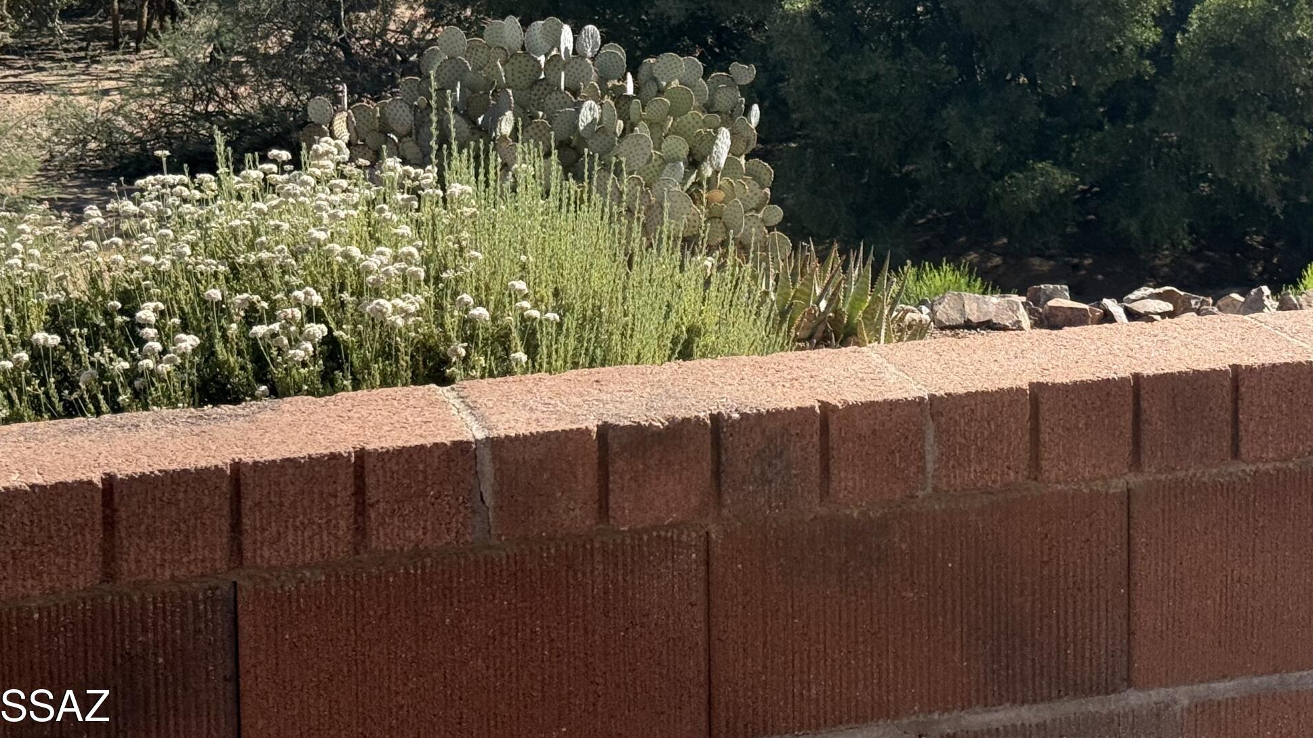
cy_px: 14
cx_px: 815
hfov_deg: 26.1
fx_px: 2820
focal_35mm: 81
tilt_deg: -6.9
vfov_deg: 14.7
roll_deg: +0.6
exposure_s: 1/5208
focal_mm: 6.76
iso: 100
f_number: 1.78
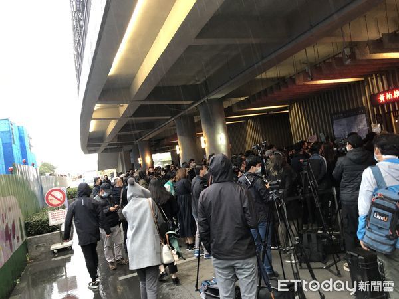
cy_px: 150
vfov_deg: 49.7
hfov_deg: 63.4
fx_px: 323
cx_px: 200
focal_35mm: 28
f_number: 1.8
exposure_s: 1/20
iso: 40
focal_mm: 3.99
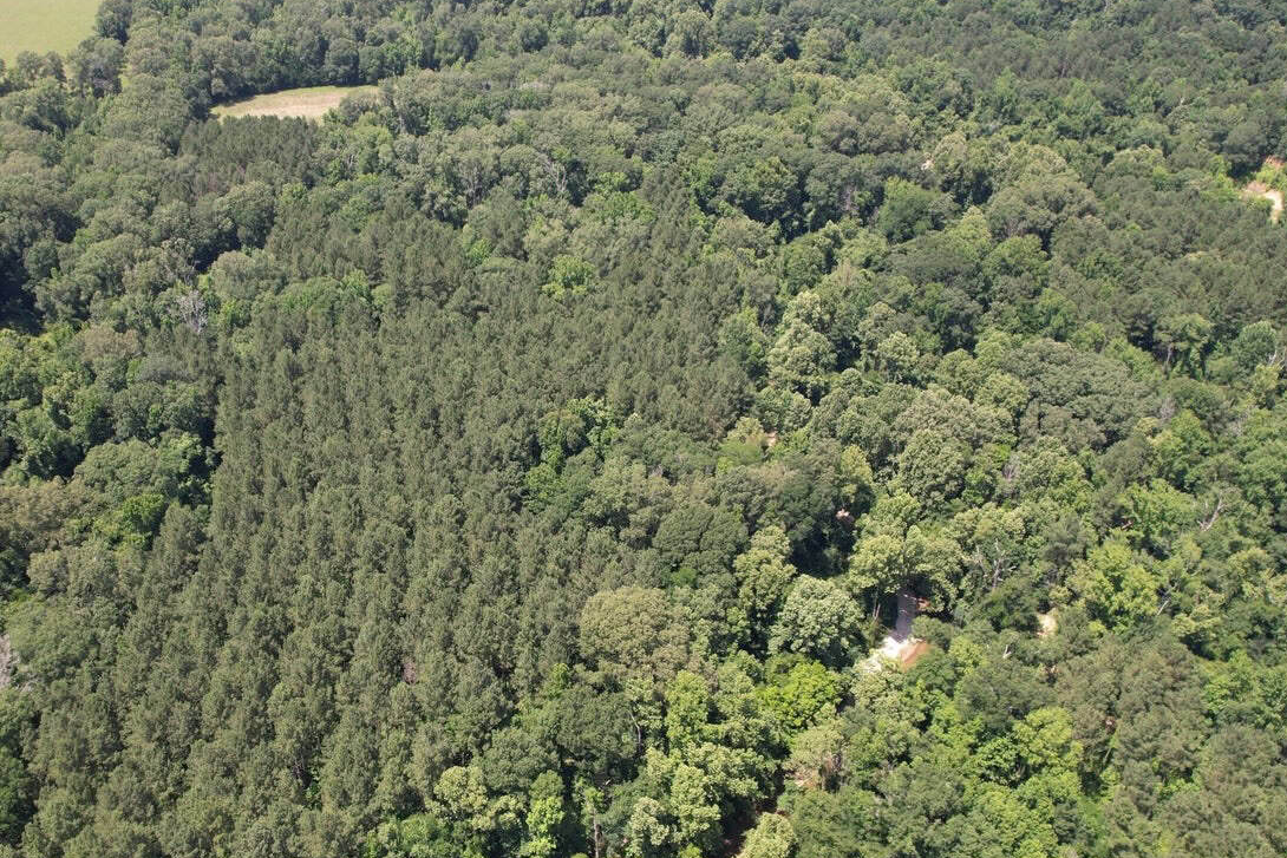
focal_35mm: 31
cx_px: 491
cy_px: 512
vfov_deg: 42.1
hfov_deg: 59.6
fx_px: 1108
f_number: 2.8
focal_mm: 8.4
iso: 110
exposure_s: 1/725
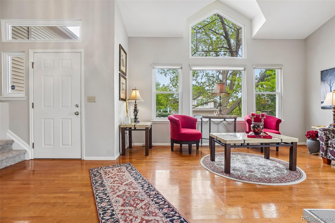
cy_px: 112
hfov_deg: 90.0
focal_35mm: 18
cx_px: 168
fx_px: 167
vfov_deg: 67.4
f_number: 8
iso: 400
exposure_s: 1/30
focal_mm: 12
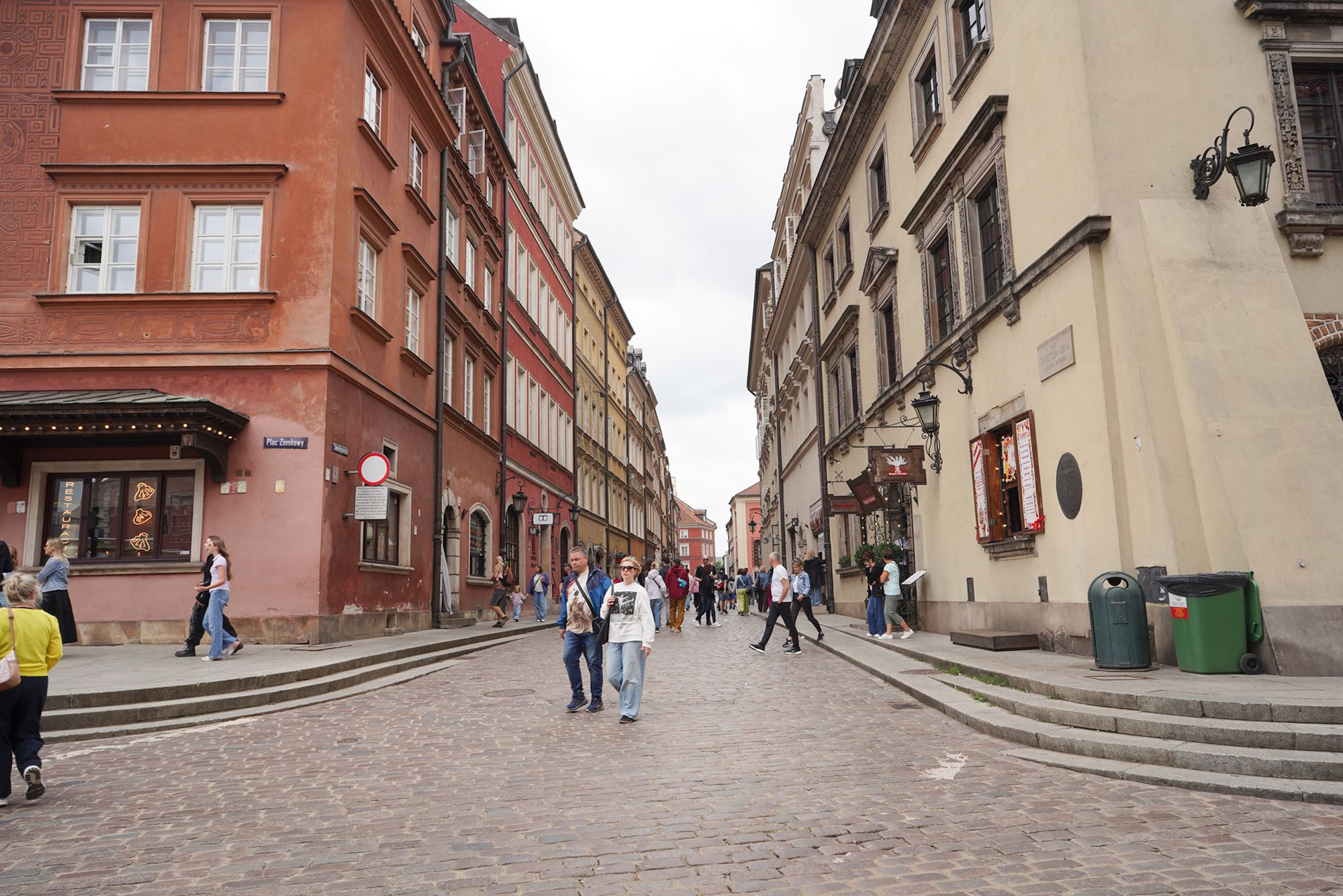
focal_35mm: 24
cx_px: 672
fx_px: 895
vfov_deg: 53.1
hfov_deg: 73.7
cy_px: 448
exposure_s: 1/100
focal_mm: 24
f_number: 9
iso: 100
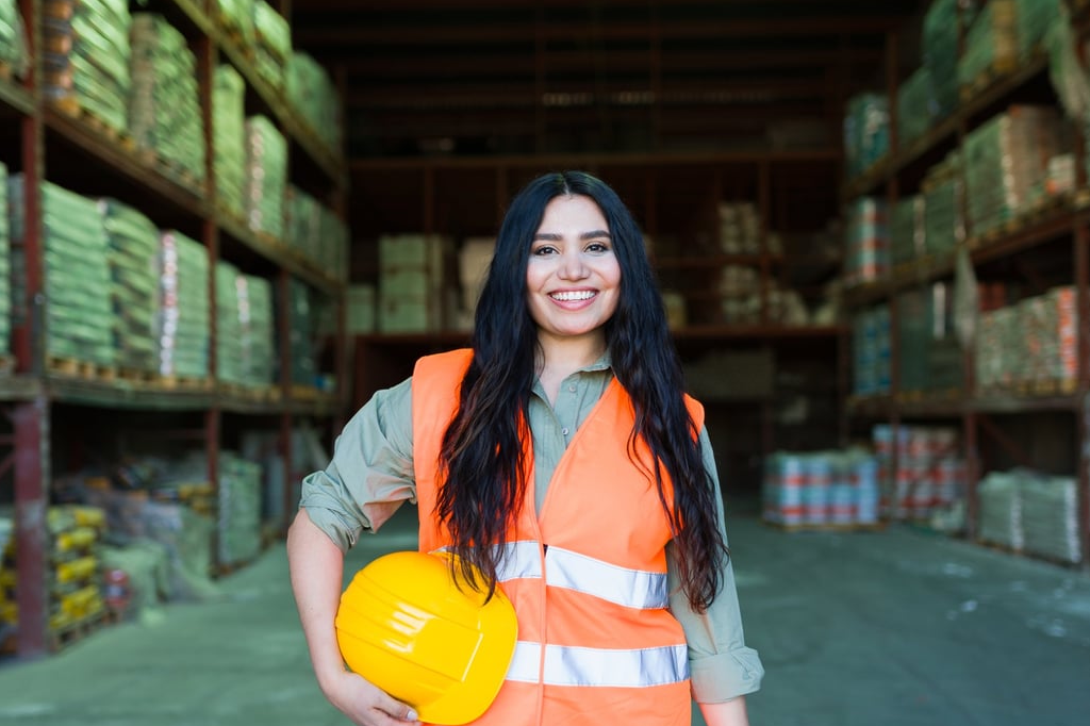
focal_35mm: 41
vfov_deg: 32.6
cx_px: 518
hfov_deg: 47.4
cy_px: 407
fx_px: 1241
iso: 125
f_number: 1.8
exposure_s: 1/160
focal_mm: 35
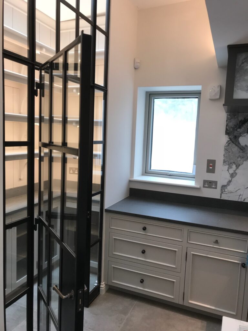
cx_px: 124
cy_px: 166
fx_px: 267
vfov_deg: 63.4
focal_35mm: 28
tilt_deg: -7.4
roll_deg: -1.9
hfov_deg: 49.7
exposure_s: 1/33
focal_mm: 3.99
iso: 40
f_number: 1.8
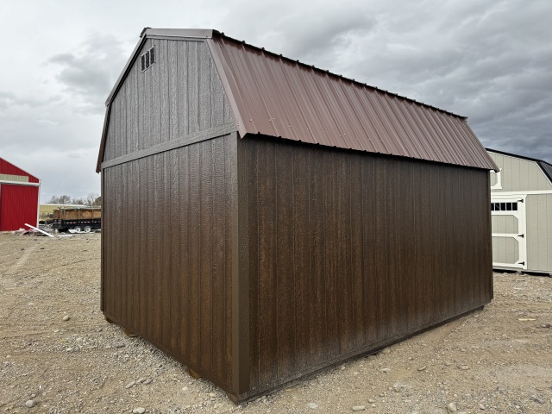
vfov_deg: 56.8
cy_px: 207
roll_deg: -1.0
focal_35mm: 24
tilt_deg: +3.3
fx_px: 383
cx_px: 276
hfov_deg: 71.6
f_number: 1.78
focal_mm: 6.76
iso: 80
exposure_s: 1/1339
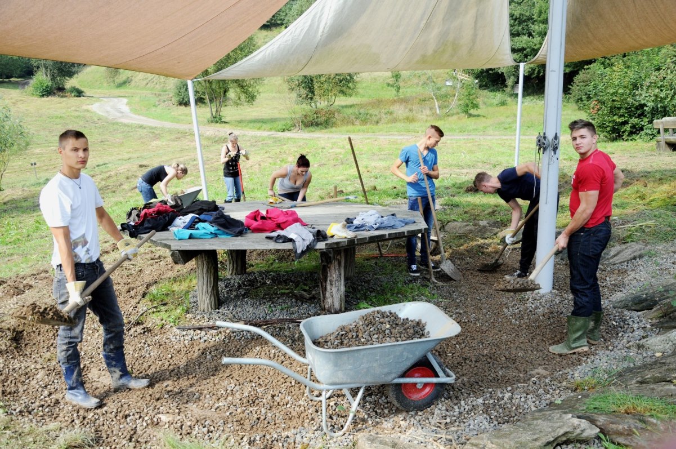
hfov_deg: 59.6
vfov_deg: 41.6
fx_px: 591
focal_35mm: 32
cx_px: 338
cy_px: 224
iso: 400
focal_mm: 21
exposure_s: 1/800
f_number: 5.6
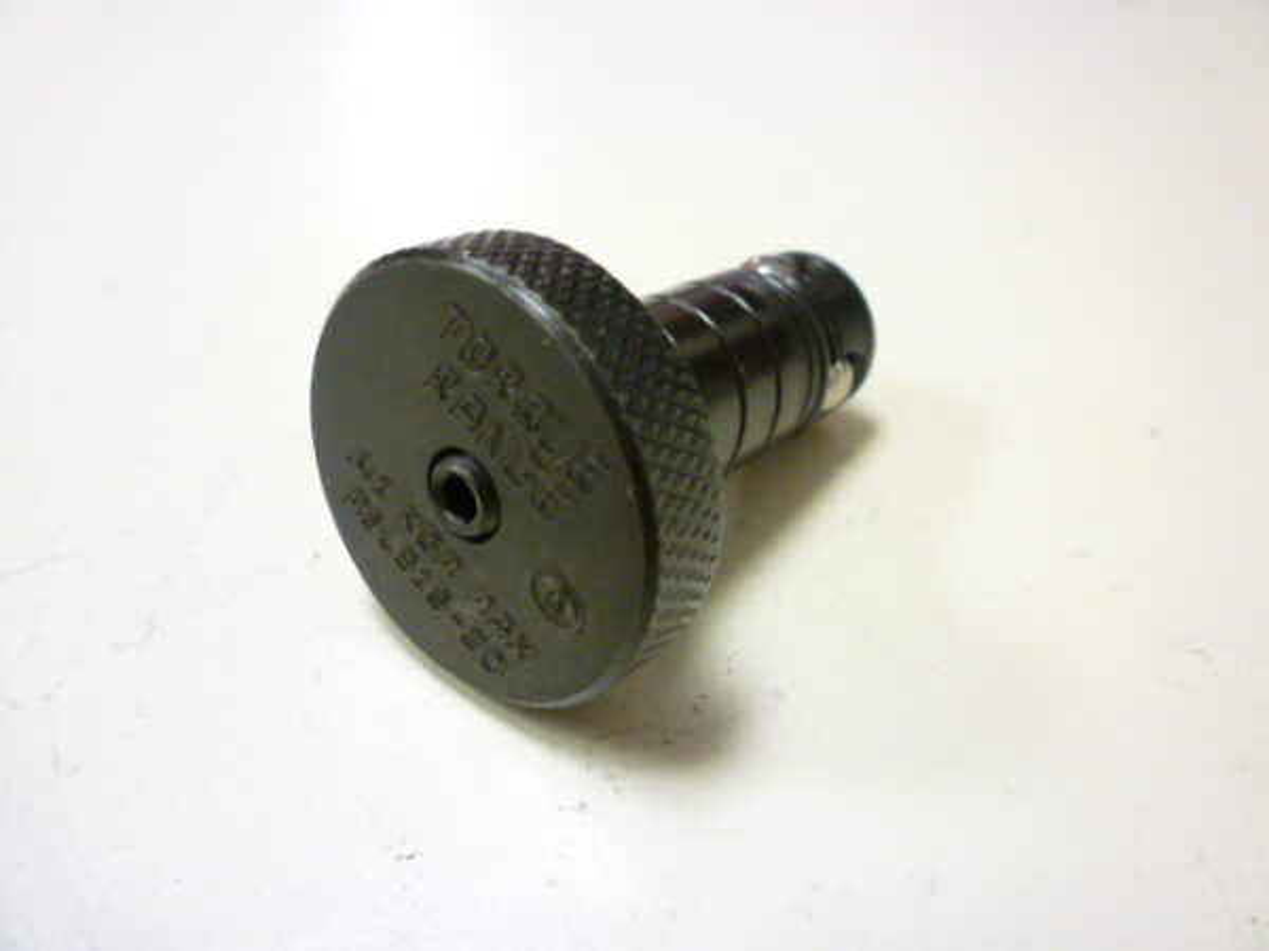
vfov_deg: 48.2
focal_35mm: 29
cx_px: 634
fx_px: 1063
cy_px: 476
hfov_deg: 61.7
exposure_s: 1/13
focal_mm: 5.2
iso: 400
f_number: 3.3
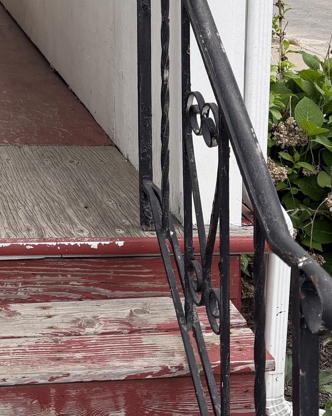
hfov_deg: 21.5
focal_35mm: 67
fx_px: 824
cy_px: 33
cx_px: -42
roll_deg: +3.2
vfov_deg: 27.2
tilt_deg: -9.9
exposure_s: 1/233
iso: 64
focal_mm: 6.76
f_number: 1.78
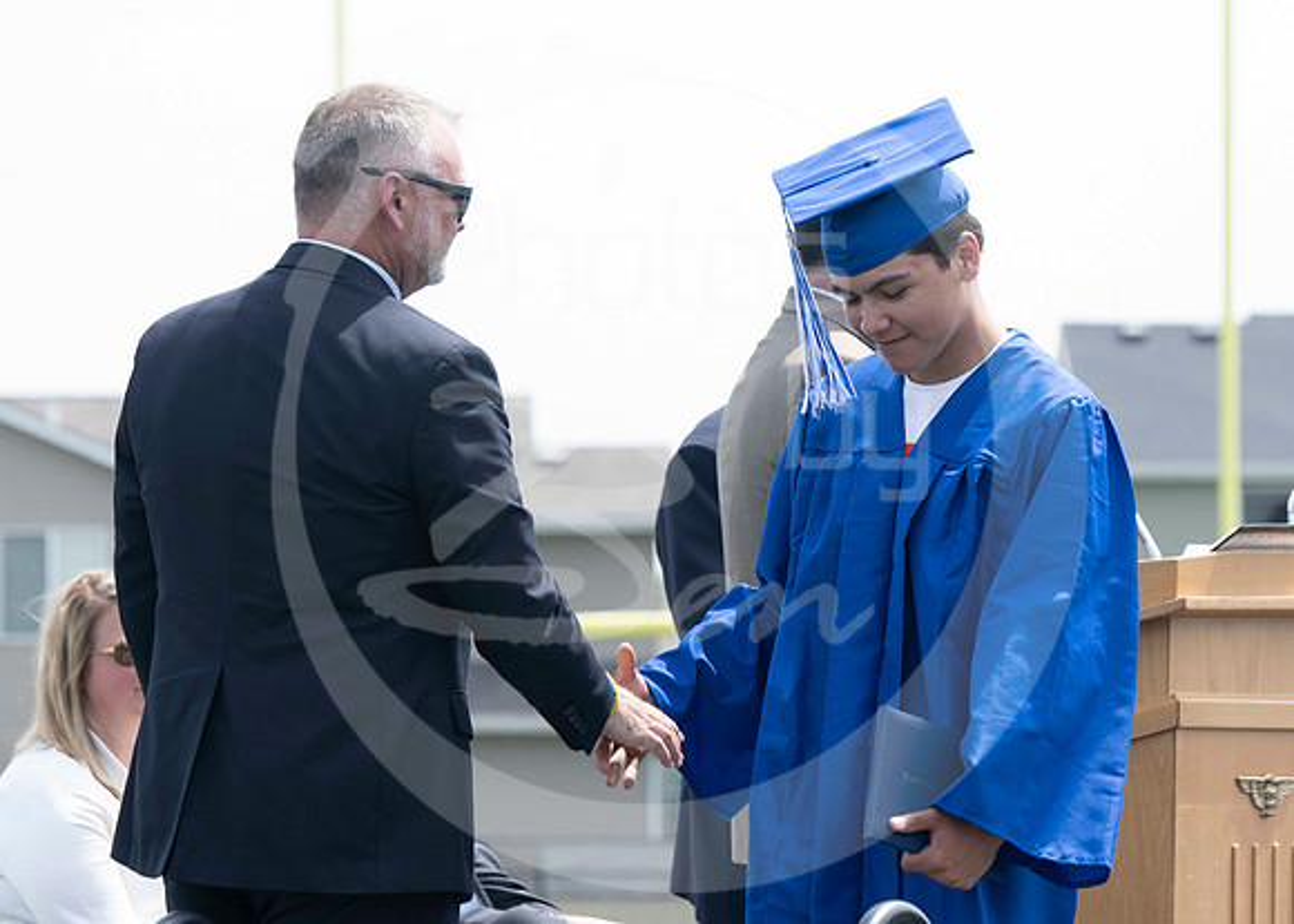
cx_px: 670
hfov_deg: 7.1
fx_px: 10452
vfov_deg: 5.1
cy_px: 316
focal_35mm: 284
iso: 200
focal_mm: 170
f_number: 7.1
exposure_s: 1/250
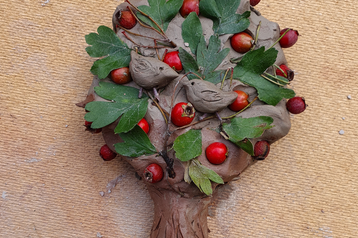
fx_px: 368
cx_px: 178
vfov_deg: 34.7
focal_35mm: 37
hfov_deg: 51.9
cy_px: 193
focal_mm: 4.32
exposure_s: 1/382
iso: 50
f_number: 2.4
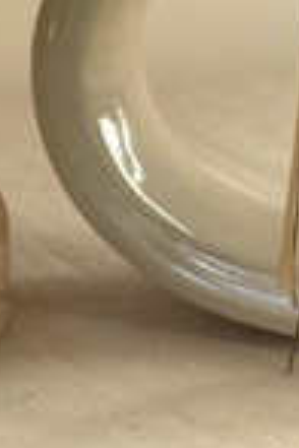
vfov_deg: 10.1
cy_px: -264
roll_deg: +1.2
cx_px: -195
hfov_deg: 6.9
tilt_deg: -4.9
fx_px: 2442
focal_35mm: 196
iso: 32
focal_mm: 5.96
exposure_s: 1/299
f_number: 1.6
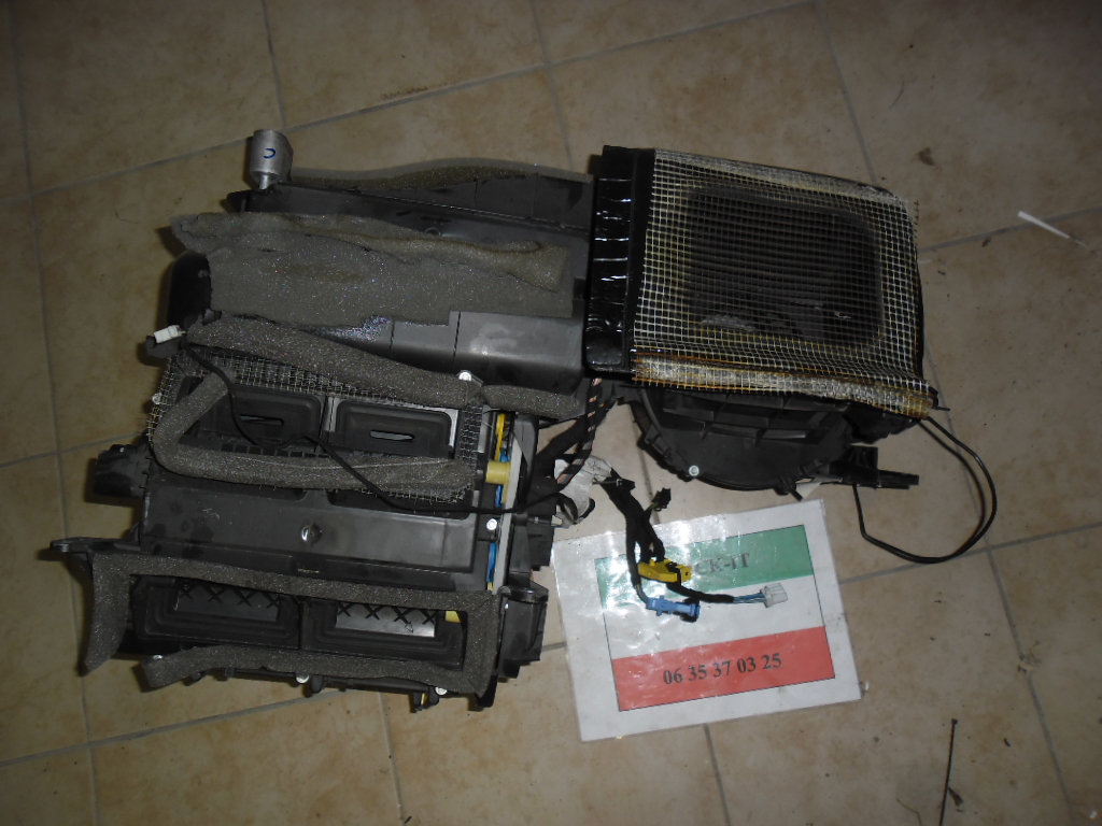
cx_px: 551
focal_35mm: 27
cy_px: 413
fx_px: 860
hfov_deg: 65.3
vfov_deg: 51.4
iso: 80
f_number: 3.5
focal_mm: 4.9
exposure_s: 1/45
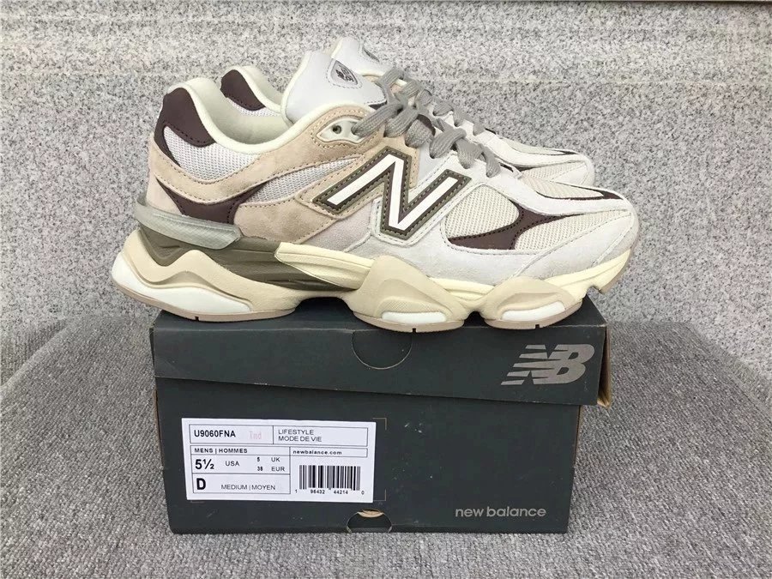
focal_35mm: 31
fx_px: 691
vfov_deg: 45.4
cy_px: 290
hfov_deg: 58.4
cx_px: 386
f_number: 2.4
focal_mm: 3.3
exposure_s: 1/100
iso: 40
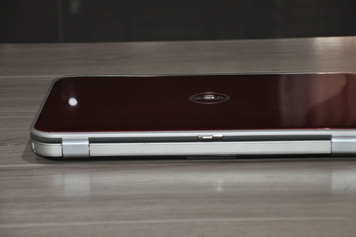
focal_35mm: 131
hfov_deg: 15.7
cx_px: 193
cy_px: 108
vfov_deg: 10.4
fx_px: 1294
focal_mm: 78
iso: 800
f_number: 5.3
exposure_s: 1/60
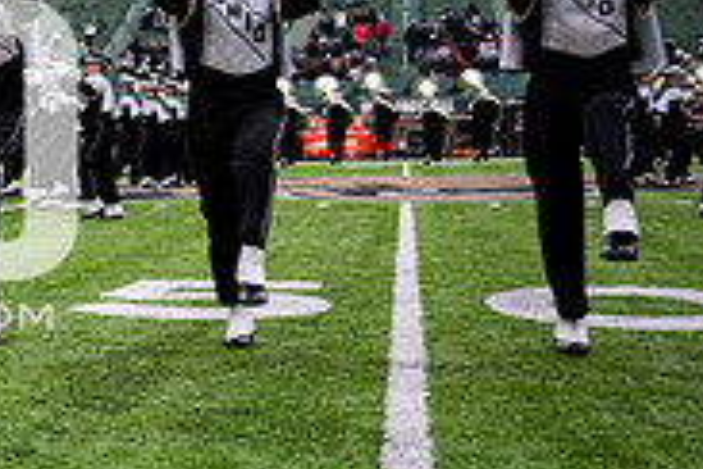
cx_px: -211
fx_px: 1582
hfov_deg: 22.4
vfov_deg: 16.8
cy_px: 179
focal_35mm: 81
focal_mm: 25.5
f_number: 2.8
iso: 160
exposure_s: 1/500
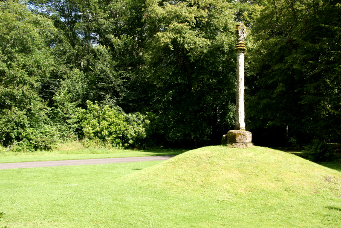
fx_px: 313
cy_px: 114
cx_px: 170
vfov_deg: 40.0
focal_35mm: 33
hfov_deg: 57.2
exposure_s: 1/200
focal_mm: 22
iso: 400
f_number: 9.5
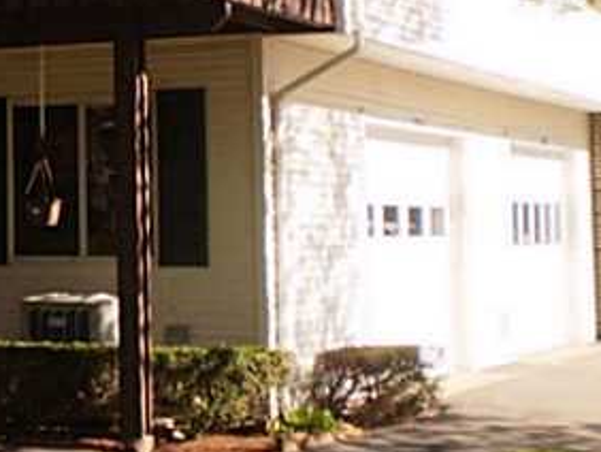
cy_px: -19
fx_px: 1772
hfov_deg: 18.5
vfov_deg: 14.3
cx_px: -62
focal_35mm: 102
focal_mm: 6.3
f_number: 3.1
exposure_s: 1/500
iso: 64
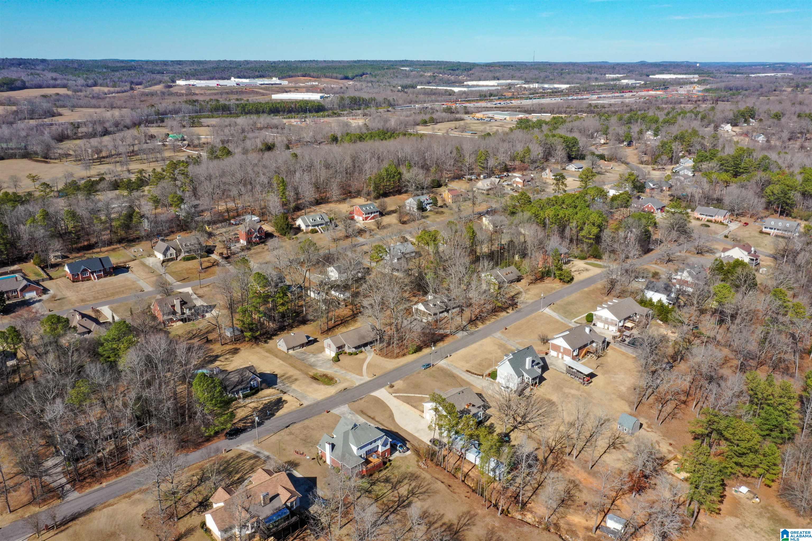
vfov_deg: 46.4
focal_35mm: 28
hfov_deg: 65.5
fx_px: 632
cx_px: 406
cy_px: 270
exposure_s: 1/120
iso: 100
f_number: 10
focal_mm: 10.26
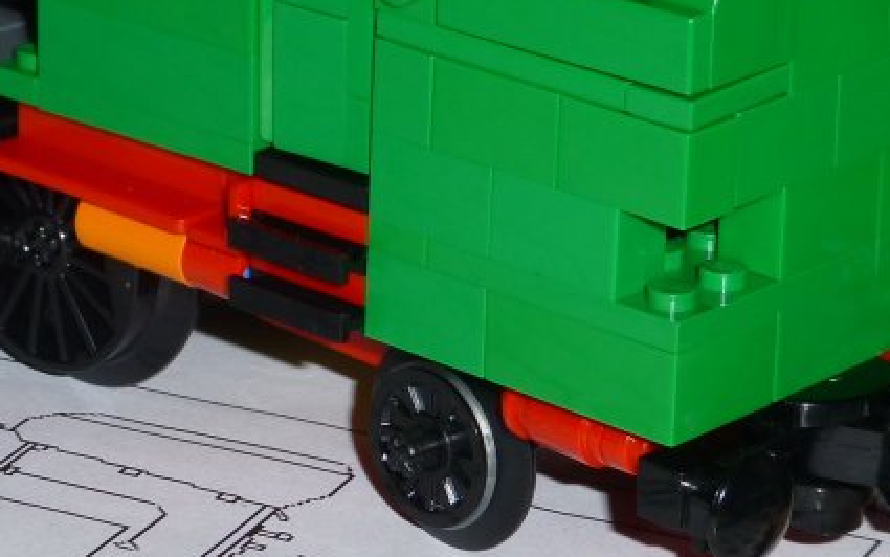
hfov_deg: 10.5
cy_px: 25
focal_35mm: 198
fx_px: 4804
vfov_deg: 6.6
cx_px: 17
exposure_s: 1/30
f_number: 4.8
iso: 100
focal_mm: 11
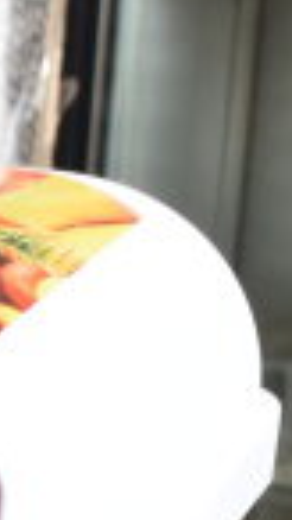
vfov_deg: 8.7
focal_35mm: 226
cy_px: 1216
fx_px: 3118
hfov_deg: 5.0
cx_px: -748
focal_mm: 23
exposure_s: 1/40
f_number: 3.8
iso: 560
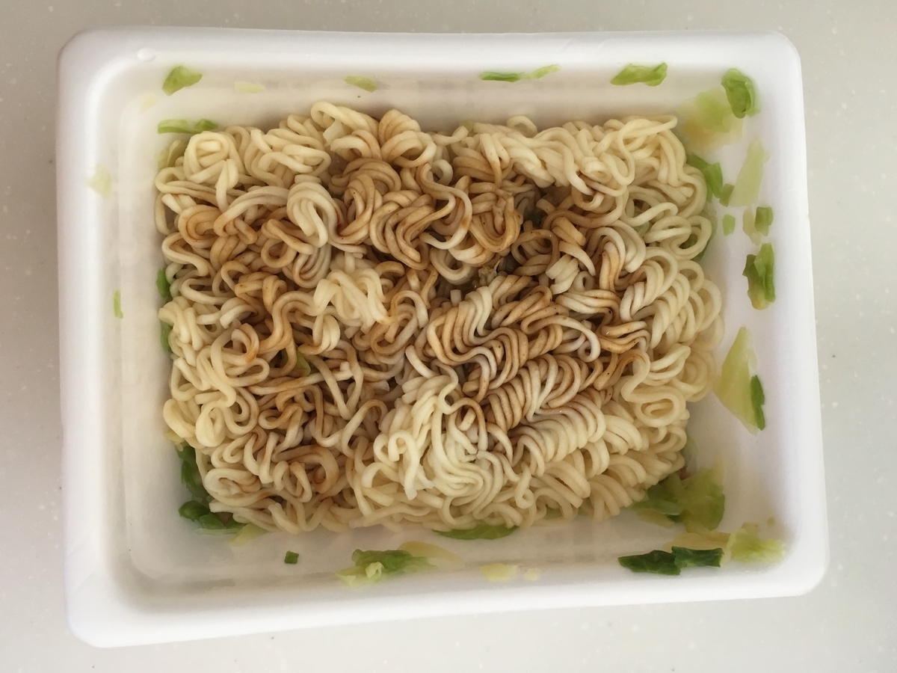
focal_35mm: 29
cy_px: 336
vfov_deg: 48.2
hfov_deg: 61.7
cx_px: 448
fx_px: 751
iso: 100
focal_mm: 4.15
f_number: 2.2
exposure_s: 1/30
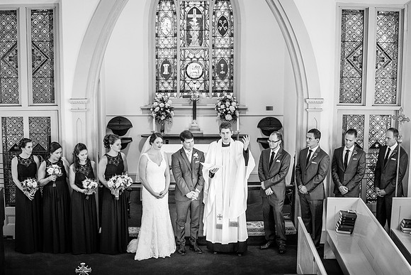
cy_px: 141
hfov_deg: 28.0
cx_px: 199
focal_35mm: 72
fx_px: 824
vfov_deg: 18.9
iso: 2000
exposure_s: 1/100
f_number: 4
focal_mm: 70
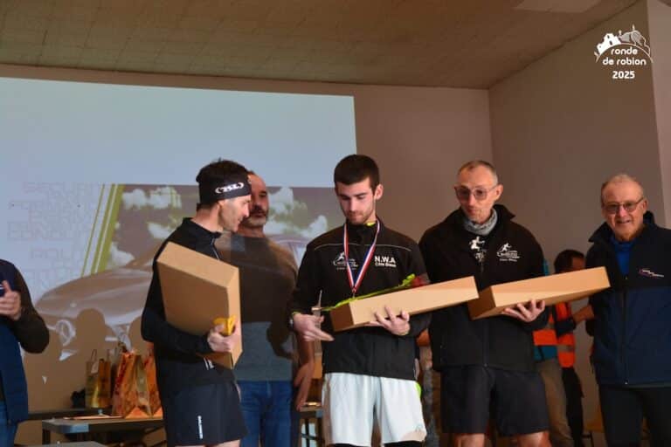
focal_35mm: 57
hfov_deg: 35.1
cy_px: 224
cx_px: 336
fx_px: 1062
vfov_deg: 23.8
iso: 800
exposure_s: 1/60
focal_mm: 38
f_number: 4.5
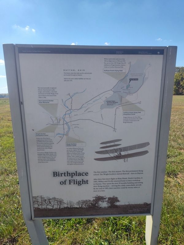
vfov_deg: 73.9
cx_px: 92
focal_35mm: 23
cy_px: 122
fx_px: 163
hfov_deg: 58.9
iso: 100
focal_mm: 5.56
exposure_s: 1/1938
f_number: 1.8
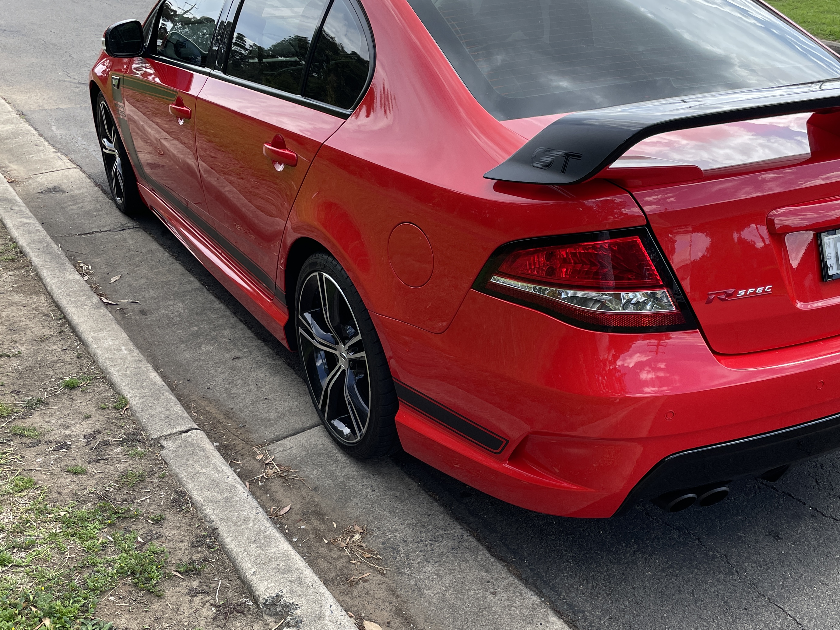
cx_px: 469
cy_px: 363
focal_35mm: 38
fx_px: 922
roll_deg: -2.1
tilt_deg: -24.5
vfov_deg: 37.6
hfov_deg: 48.9
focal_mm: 4.2
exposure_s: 1/670
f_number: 1.6
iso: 32
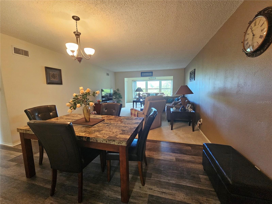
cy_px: 102
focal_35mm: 13
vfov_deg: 89.9
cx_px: 136
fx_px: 102
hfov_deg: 106.2
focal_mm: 2.2
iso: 400
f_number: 2.2
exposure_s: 1/60
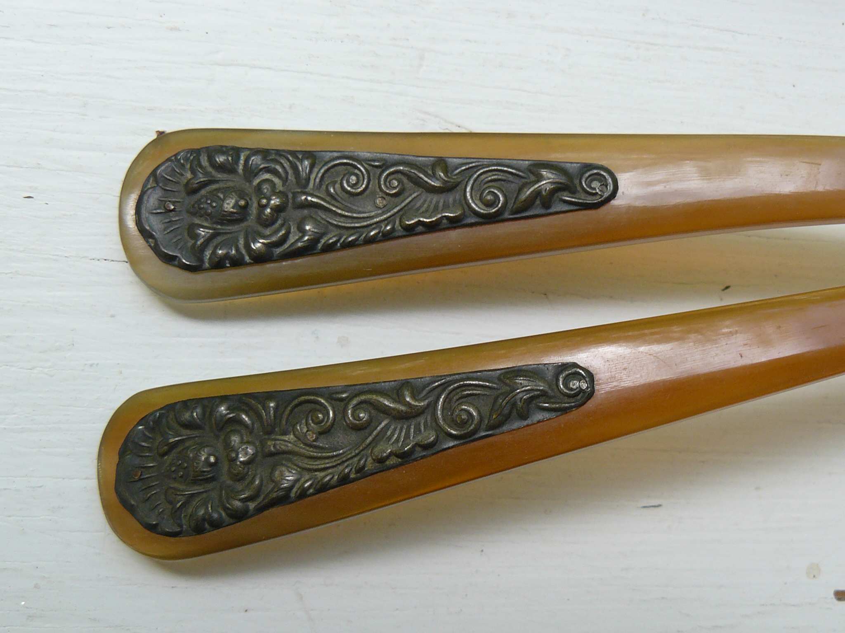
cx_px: 422
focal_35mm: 50
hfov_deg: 38.2
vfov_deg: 29.1
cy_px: 316
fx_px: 1221
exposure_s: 1/100
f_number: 3.2
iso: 100
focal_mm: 6
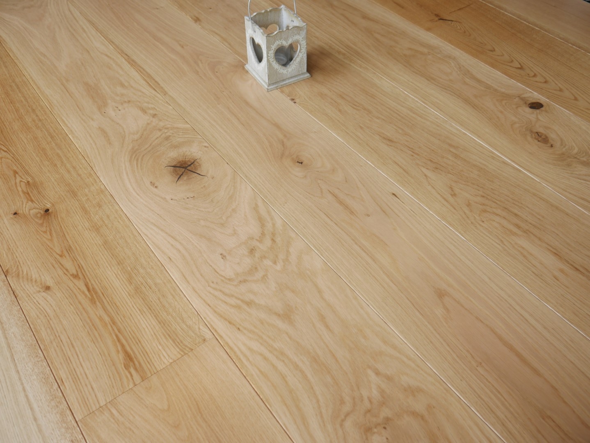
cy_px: 222
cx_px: 295
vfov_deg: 44.2
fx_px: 546
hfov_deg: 56.8
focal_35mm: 32
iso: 200
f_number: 3.6
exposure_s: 1/80
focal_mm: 16
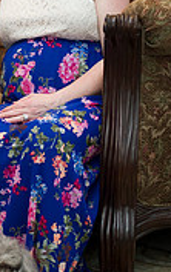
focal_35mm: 145
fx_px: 1079
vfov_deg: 14.4
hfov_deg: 9.0
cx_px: -33
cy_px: 103
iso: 1600
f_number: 3.2
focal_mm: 56
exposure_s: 1/100
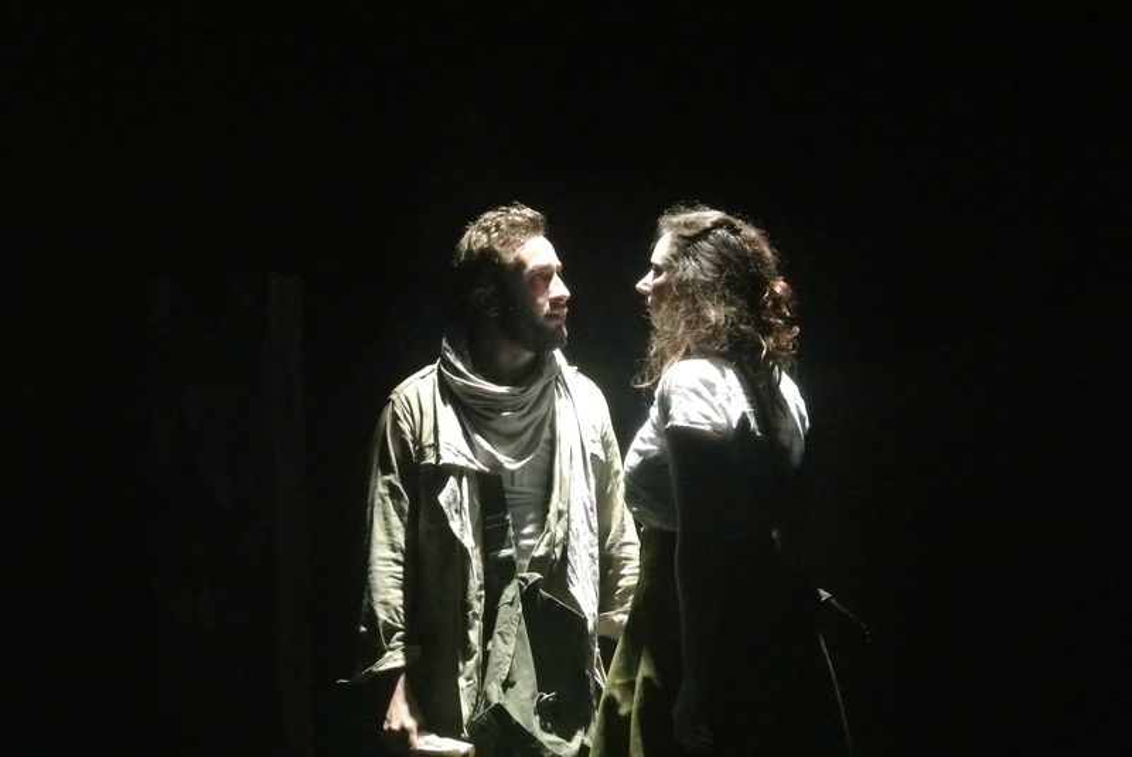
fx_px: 3619
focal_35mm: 115
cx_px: 566
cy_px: 378
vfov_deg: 11.9
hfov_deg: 17.8
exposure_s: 1/100
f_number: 9
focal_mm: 42.7
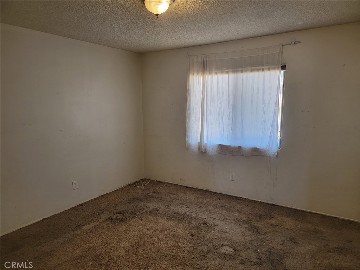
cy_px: 135
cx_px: 180
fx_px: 250
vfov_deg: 56.8
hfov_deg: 71.6
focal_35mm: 24
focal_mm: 6.7
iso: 100
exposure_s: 1/120
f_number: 1.8
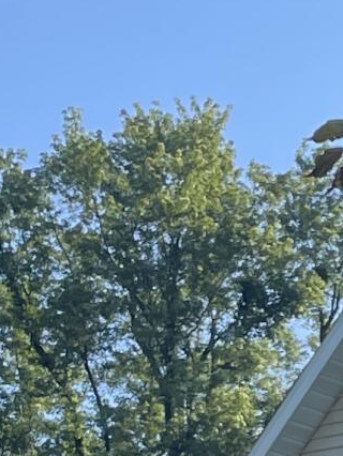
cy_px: 727
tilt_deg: +7.4
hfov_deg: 8.0
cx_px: 471
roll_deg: -1.1
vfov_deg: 10.4
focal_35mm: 183
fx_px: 2415
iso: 32
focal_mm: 4.2
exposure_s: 1/1511
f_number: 1.6
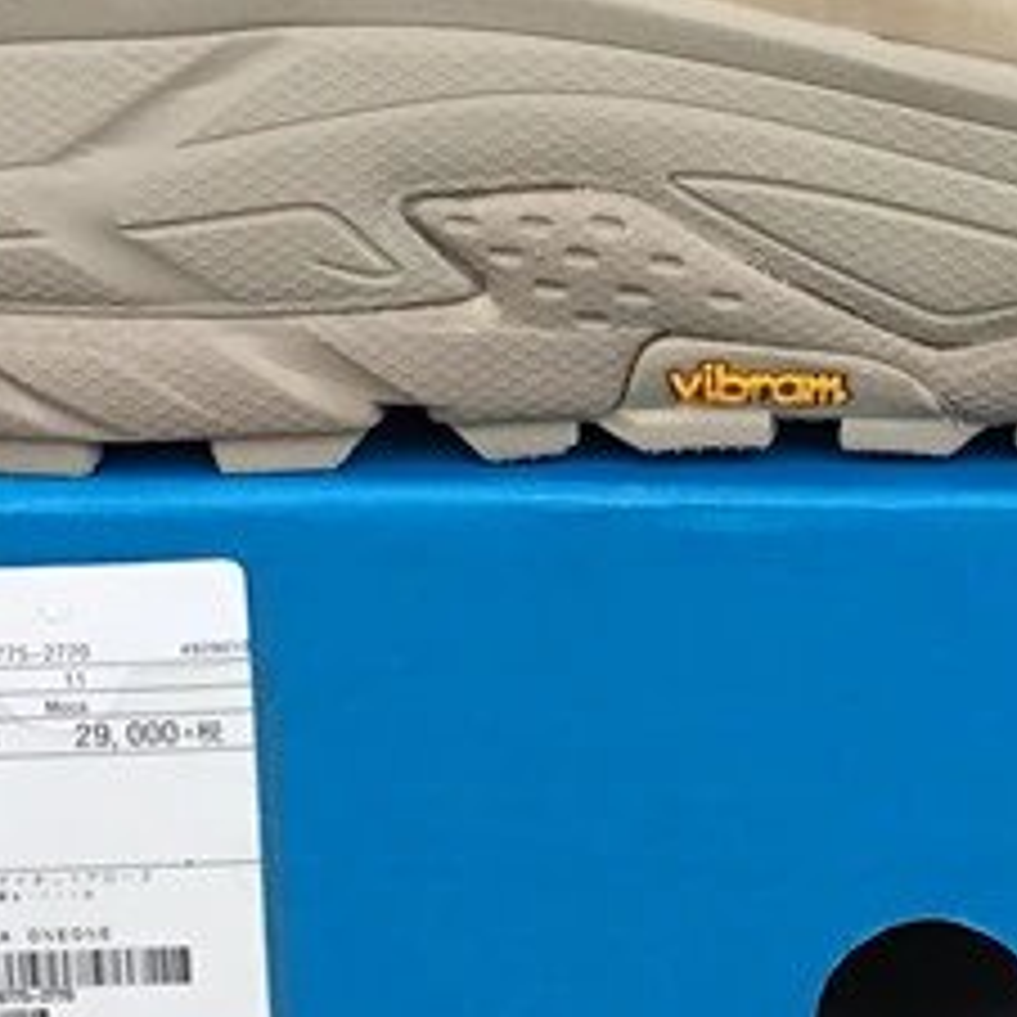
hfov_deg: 15.7
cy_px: -2
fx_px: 3623
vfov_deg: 15.7
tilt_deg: -16.9
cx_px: 976
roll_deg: -1.4
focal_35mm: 109
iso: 25
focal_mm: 3.3
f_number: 2.4
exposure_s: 1/224
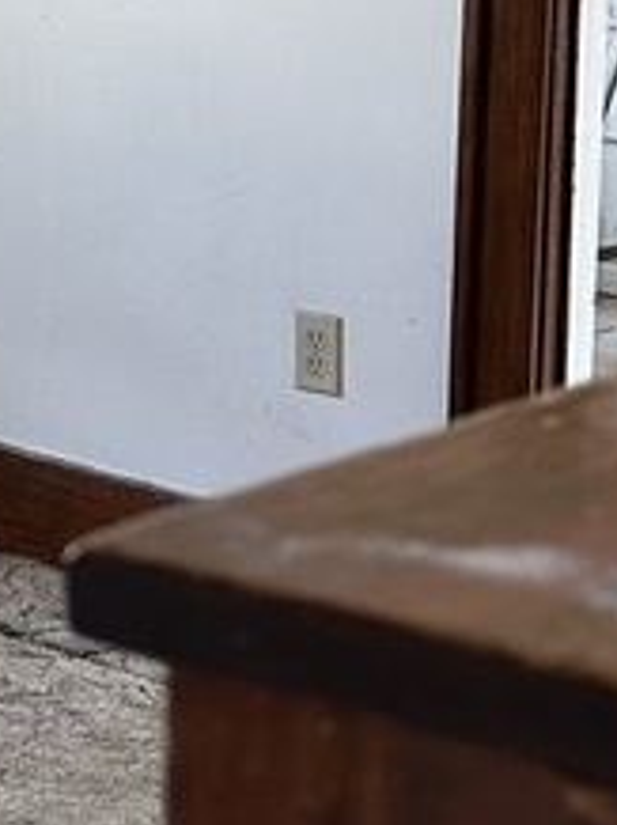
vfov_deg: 16.3
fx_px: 2834
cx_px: -583
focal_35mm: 119
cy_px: 30
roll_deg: +0.5
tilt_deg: -7.2
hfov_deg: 11.3
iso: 200
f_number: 1.78
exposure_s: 1/121
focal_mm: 6.86
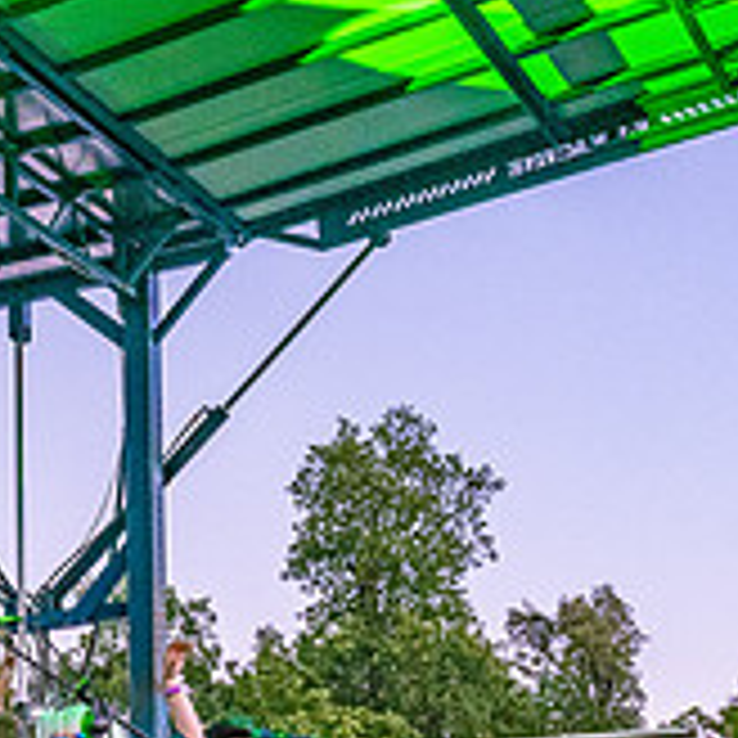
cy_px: 619
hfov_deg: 18.8
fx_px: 2098
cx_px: -153
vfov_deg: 19.7
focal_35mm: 87
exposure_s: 1/400
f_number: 5.6
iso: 4000
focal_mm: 29
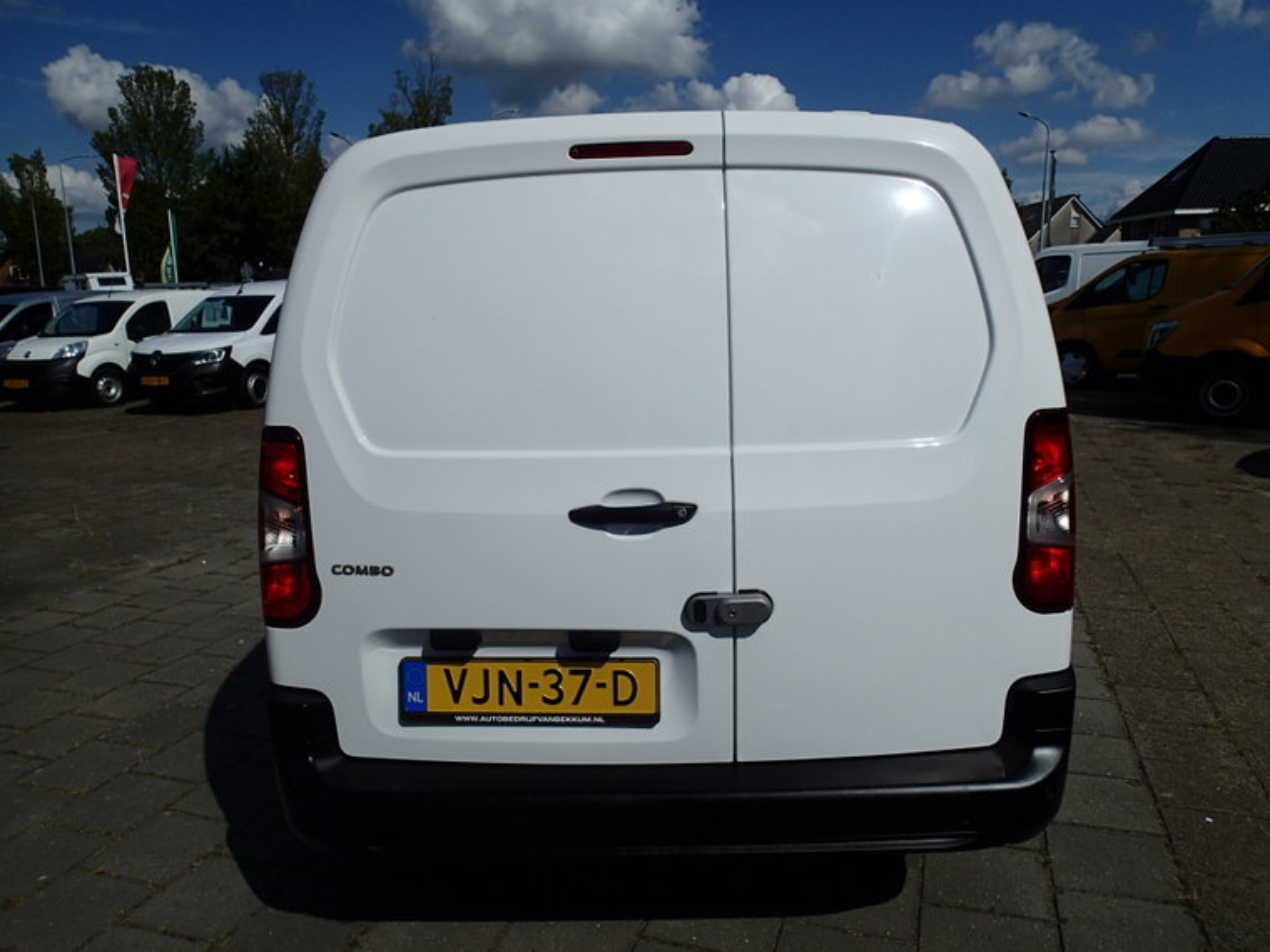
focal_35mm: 25
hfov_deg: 69.4
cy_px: 476
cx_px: 635
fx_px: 917
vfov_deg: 54.9
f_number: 8
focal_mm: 4.5
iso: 100
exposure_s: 1/1000
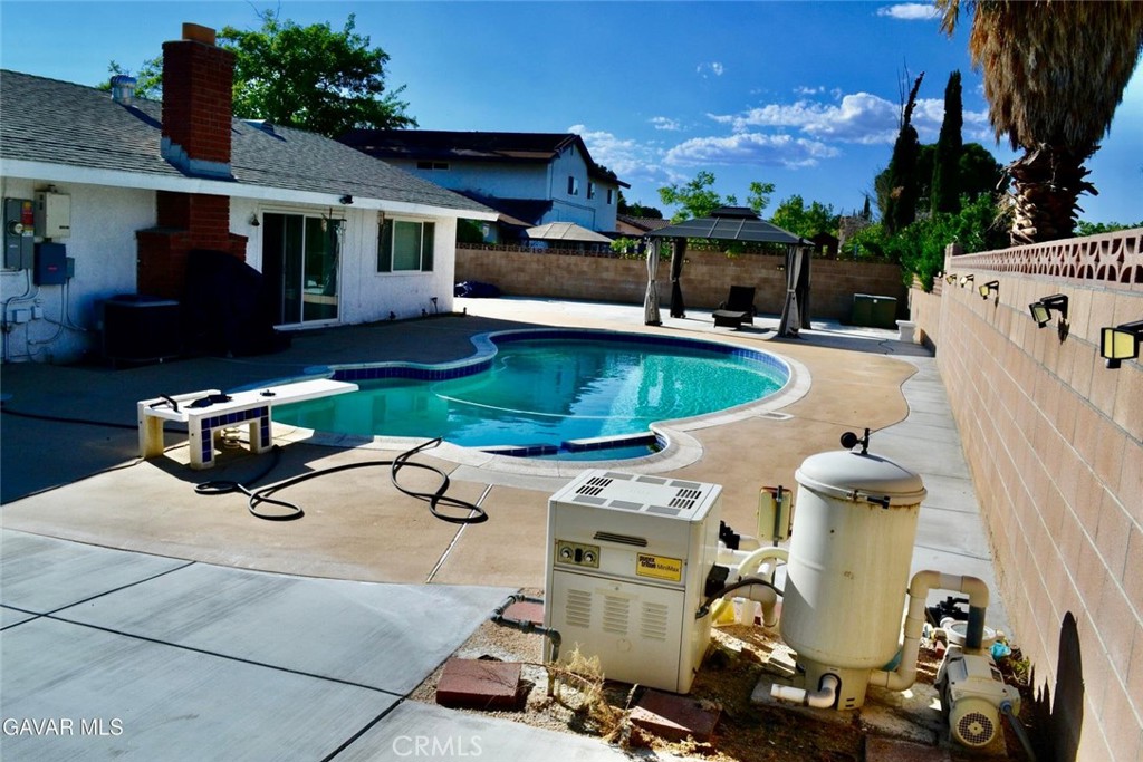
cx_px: 572
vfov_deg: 47.9
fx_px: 857
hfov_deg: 67.4
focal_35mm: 27
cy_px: 381
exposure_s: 1/500
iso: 360
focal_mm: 18
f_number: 11
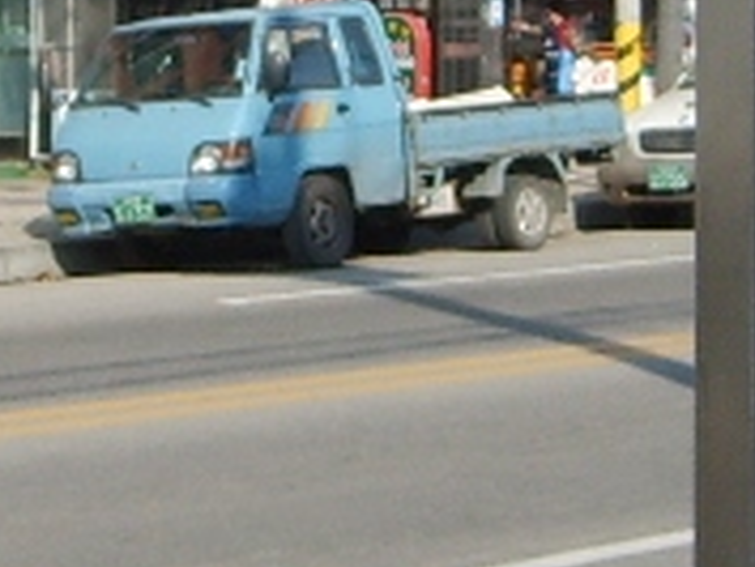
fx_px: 3187
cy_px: 40
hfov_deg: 13.5
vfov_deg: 10.1
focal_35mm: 146
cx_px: 473
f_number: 2.8
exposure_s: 1/1000
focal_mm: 5.8
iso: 50
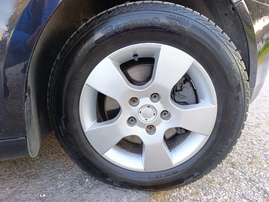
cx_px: 134
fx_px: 179
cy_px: 101
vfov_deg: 59.0
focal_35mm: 23
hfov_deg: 73.8
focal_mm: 6.14
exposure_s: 1/100
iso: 640
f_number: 1.6
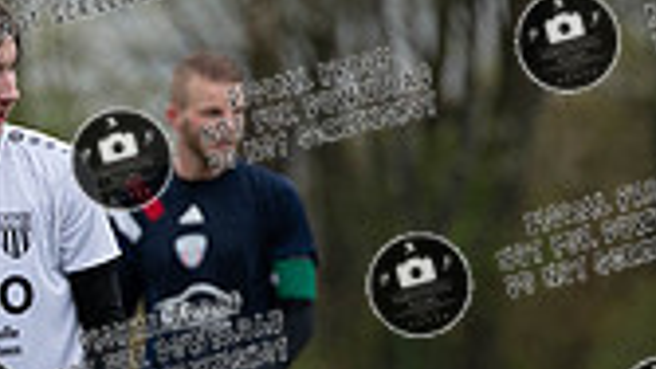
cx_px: -219
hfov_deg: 3.1
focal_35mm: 697
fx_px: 12126
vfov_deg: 1.7
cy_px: 321
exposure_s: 1/1600
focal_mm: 185
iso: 500
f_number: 3.5
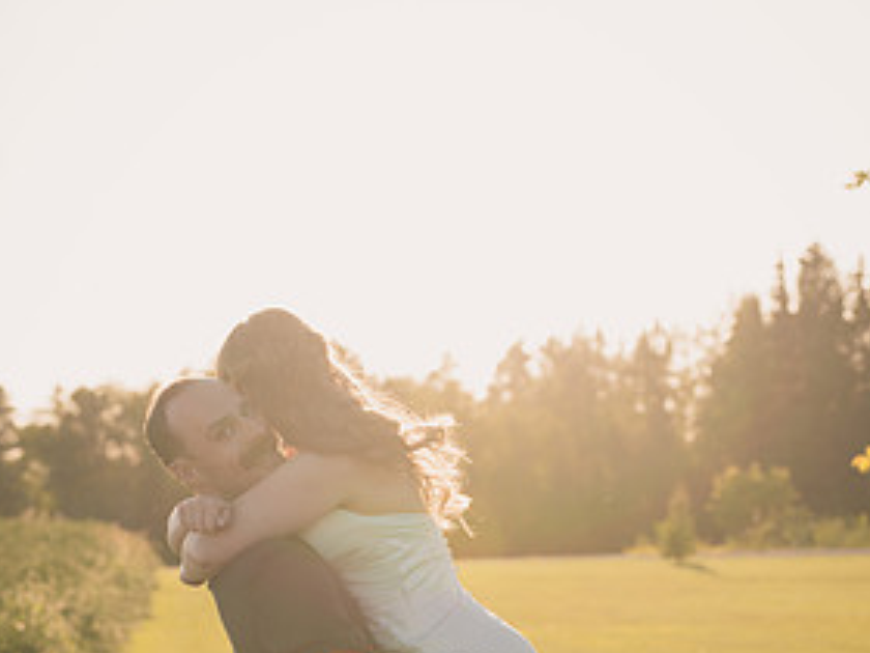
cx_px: 441
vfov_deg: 12.9
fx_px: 2840
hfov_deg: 17.4
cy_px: 693
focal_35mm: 113
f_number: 4.5
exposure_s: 1/320
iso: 125
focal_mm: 73
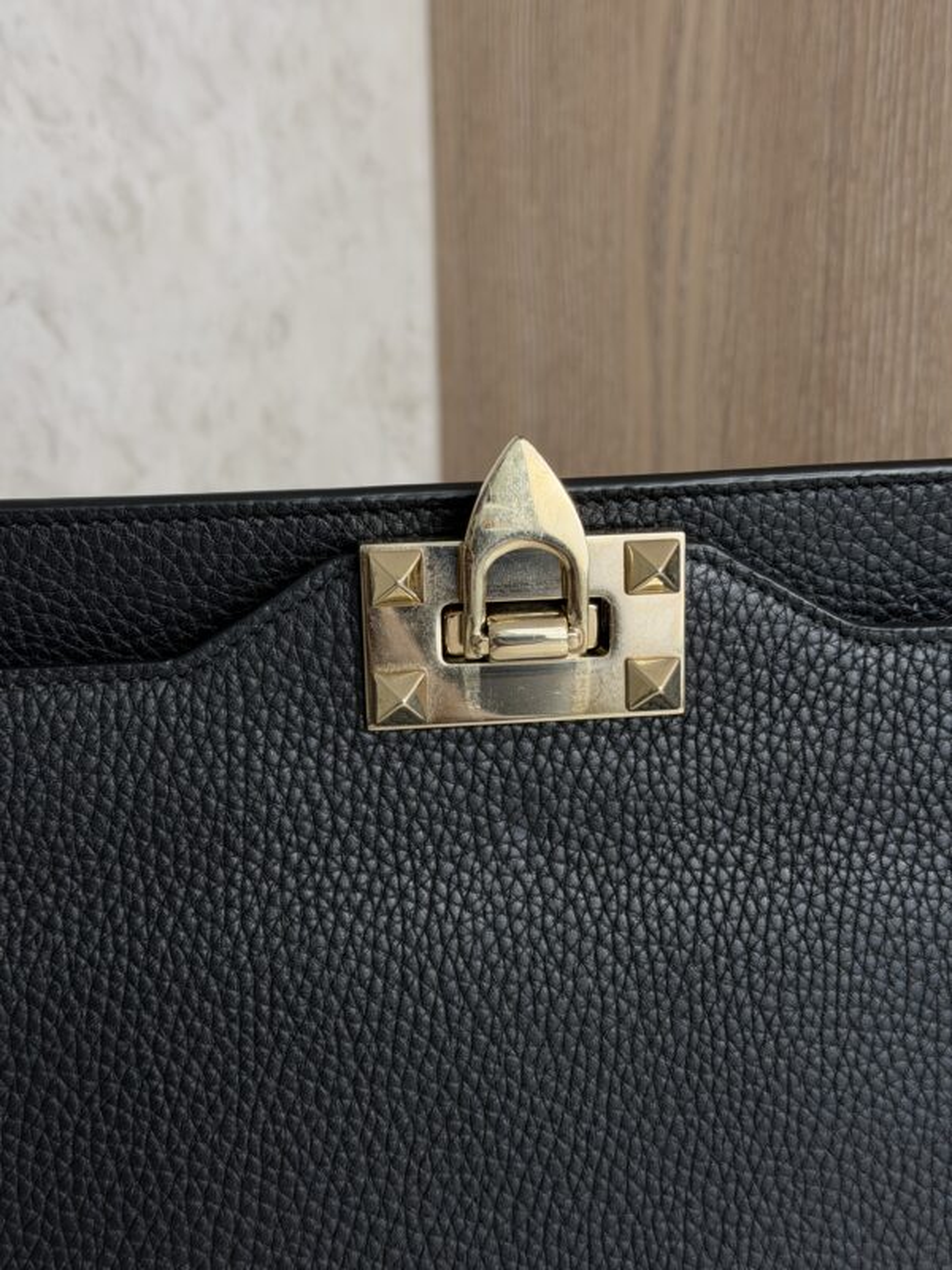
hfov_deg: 30.3
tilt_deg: -15.8
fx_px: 1760
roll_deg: +0.9
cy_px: 635
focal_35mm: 48
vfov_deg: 39.7
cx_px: 476
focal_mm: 6.76
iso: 64
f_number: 1.78
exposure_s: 1/140
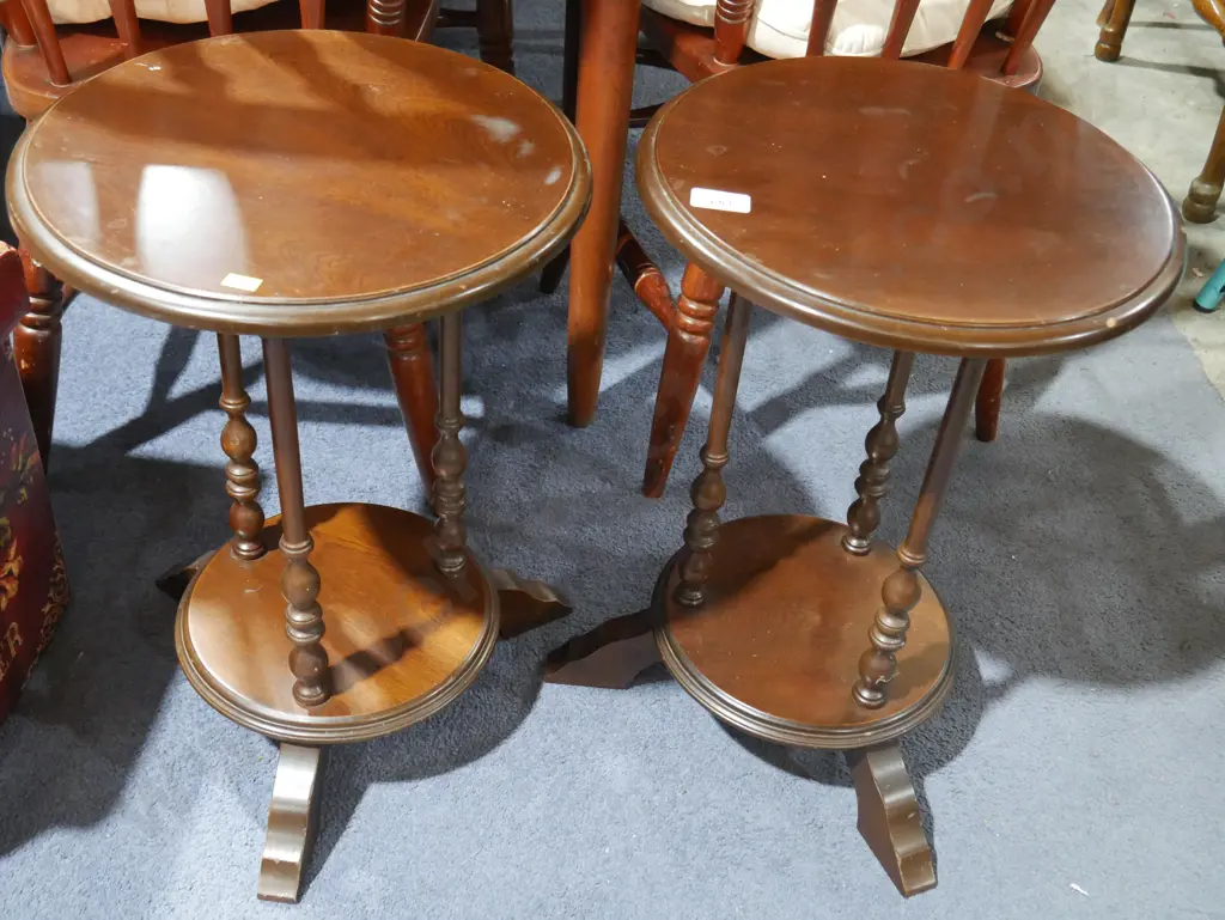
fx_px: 1416
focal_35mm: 40
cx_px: 612
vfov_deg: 36.0
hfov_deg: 46.8
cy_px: 460
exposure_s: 1/60
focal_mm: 20
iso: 2500
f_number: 4.5
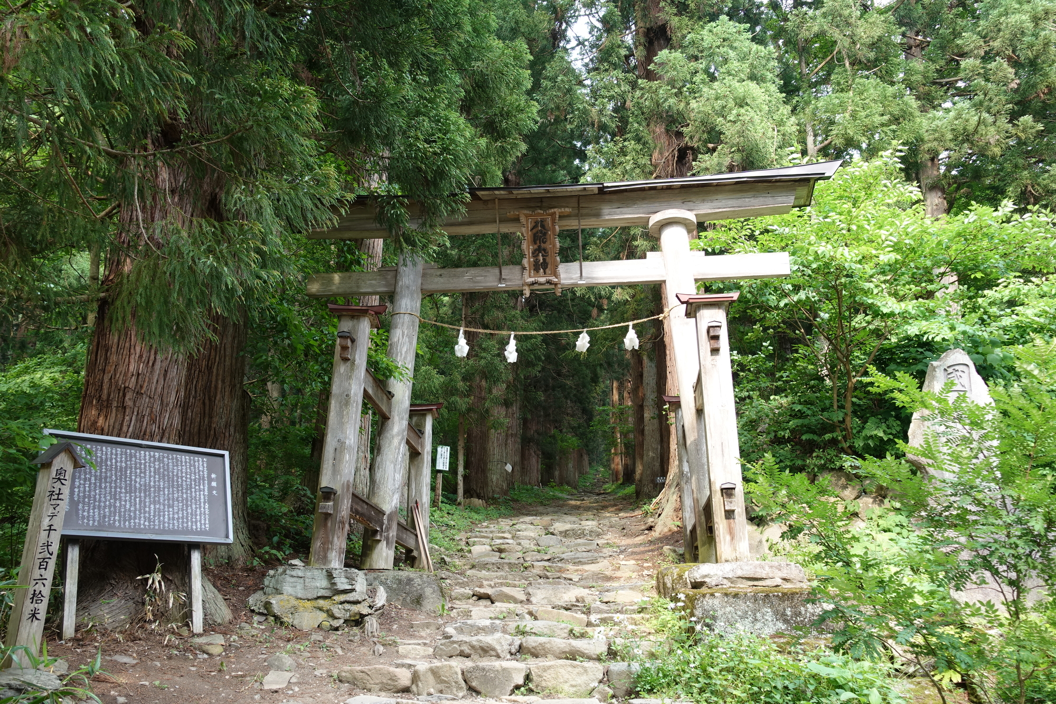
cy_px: 352
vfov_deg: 47.9
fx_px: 792
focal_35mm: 27
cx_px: 528
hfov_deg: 67.4
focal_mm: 9.91
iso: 125
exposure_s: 1/60
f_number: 2.8
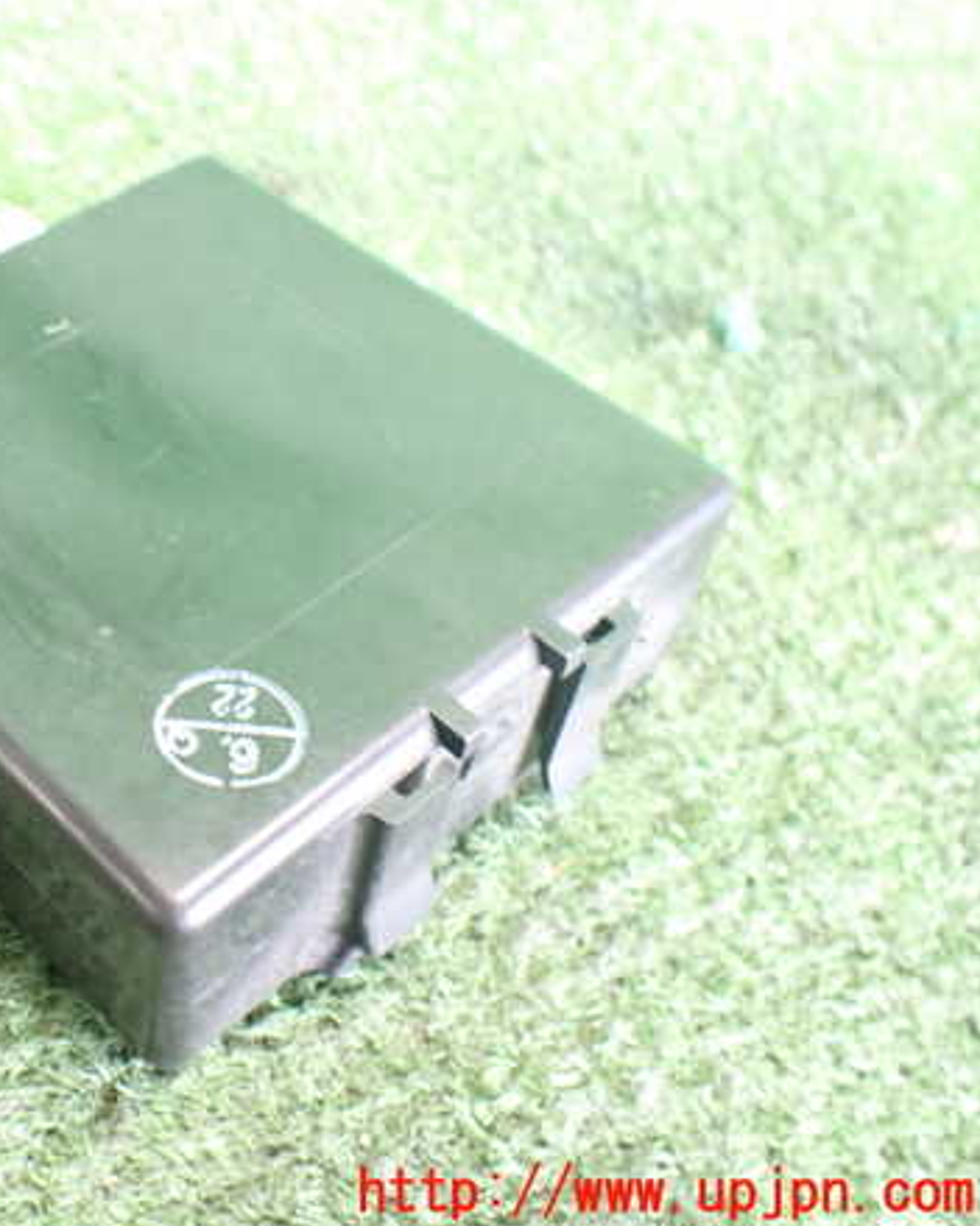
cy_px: 600
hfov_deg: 35.7
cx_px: 151
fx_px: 1451
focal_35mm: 40
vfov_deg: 45.8
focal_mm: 5.4
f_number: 2.3
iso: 1250
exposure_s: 1/30
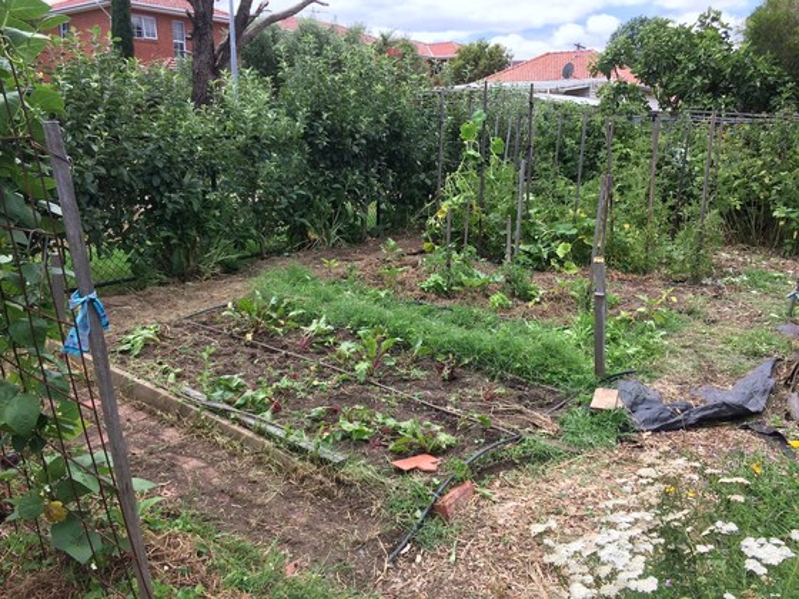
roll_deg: -0.5
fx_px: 669
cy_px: 300
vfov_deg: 48.2
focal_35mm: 29
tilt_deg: -17.3
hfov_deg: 61.7
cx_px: 400
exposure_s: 1/892
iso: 32
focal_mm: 4.15
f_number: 2.2
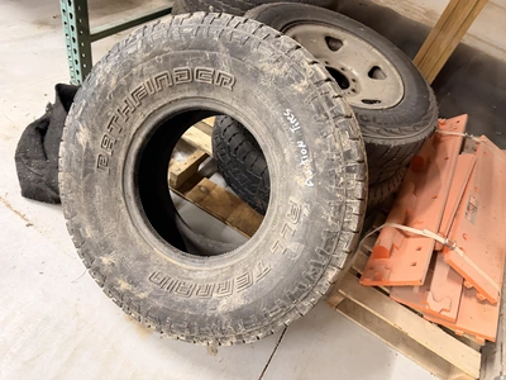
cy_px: 190
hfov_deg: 71.6
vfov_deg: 56.8
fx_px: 351
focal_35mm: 24
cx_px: 253
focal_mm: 6.76
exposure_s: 1/40
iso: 640
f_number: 1.78
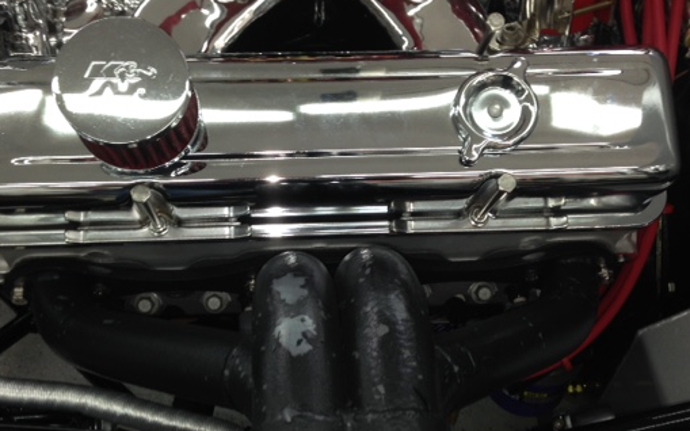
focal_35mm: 44
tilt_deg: -52.3
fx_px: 827
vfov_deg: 28.9
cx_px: 332
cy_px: 300
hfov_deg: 45.3
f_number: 2.4
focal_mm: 4.12
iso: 50
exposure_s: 1/47
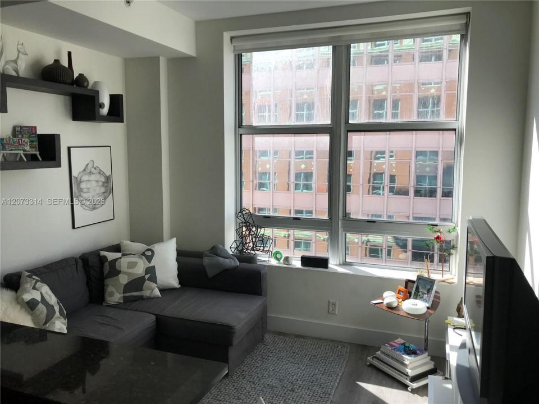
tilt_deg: -8.4
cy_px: 202
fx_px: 436
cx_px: 270
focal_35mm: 28
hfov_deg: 63.4
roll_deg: -0.7
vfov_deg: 49.7
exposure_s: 1/300
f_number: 1.8
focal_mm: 3.99
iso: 20
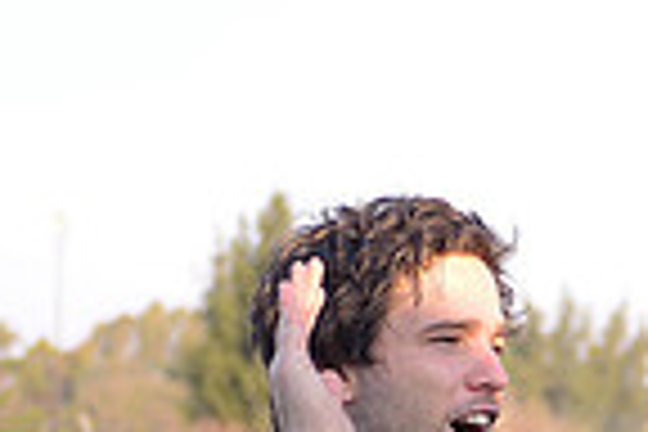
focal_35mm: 161
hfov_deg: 12.6
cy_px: 844
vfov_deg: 8.1
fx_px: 2898
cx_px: 612
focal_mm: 40
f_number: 2.8
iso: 560
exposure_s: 1/1000
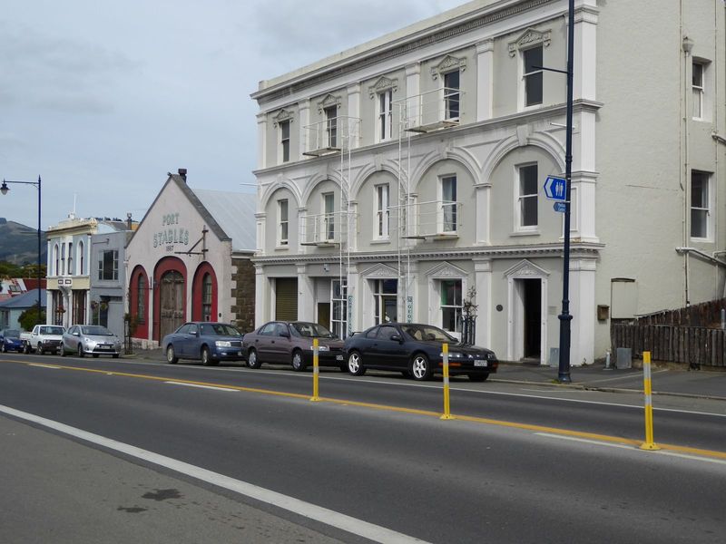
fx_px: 965
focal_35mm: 46
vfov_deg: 31.5
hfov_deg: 41.2
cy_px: 272
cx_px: 363
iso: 80
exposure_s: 1/800
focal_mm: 7.8
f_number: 3.9
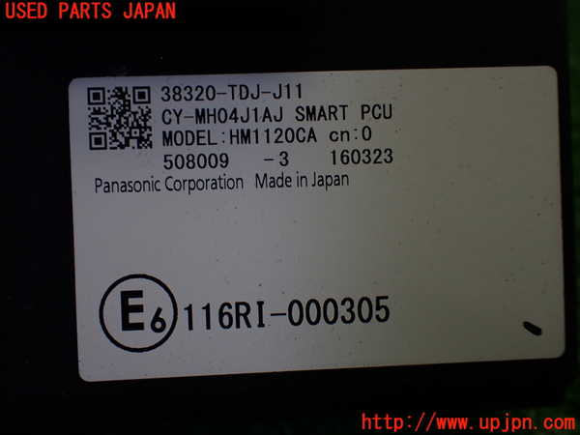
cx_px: 290
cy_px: 218
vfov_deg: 35.1
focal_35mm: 41
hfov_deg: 45.8
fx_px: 687
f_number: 2.8
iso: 200
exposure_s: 1/160
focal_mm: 7.31
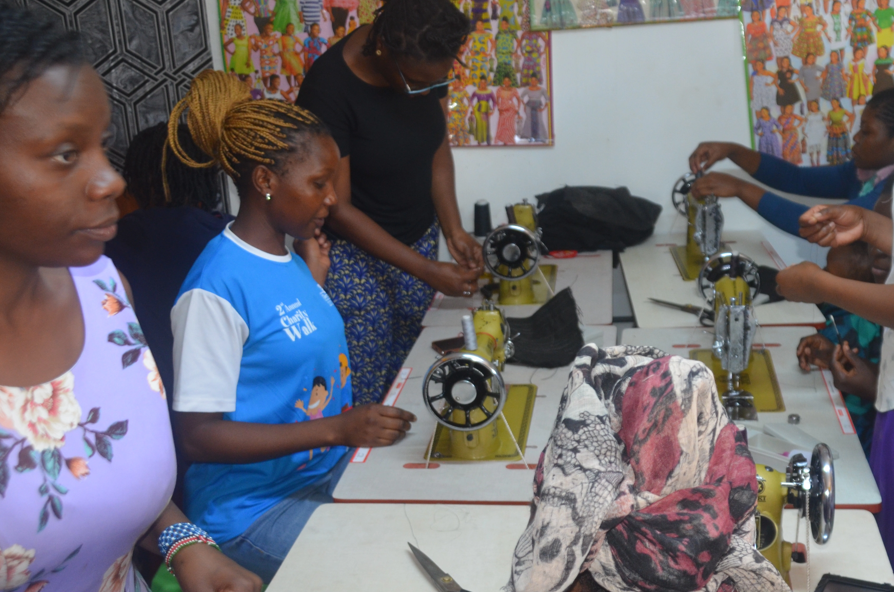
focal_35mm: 46
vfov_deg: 29.3
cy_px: 334
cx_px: 644
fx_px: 1133
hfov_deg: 42.1
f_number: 3.8
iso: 640
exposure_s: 1/60
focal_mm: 21
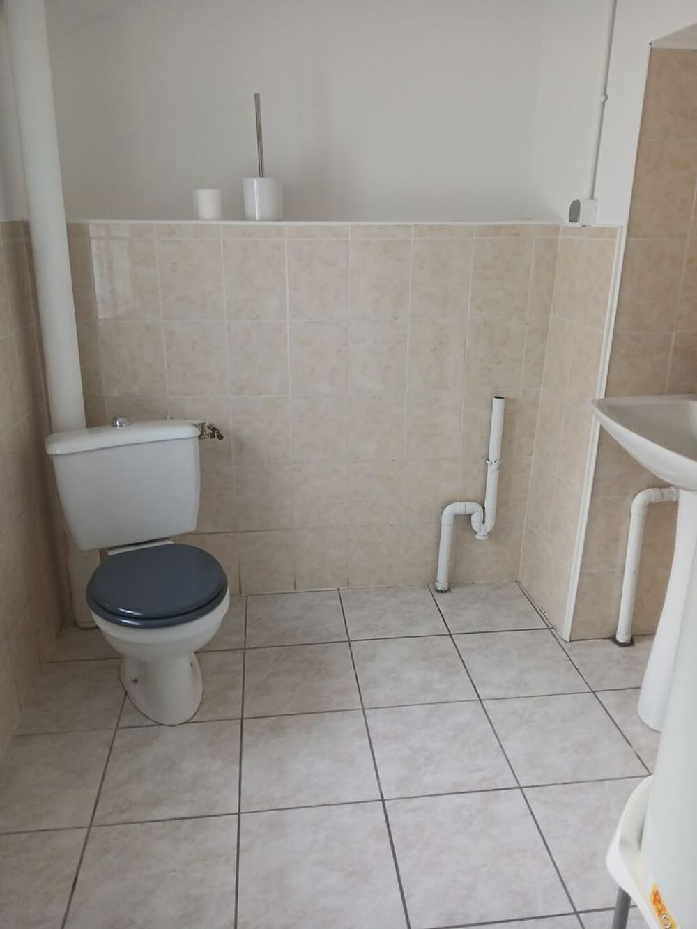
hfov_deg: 53.1
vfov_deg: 67.3
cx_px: 348
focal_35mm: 26
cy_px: 464
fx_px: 698
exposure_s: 1/50
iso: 125
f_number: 1.8
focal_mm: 3.98
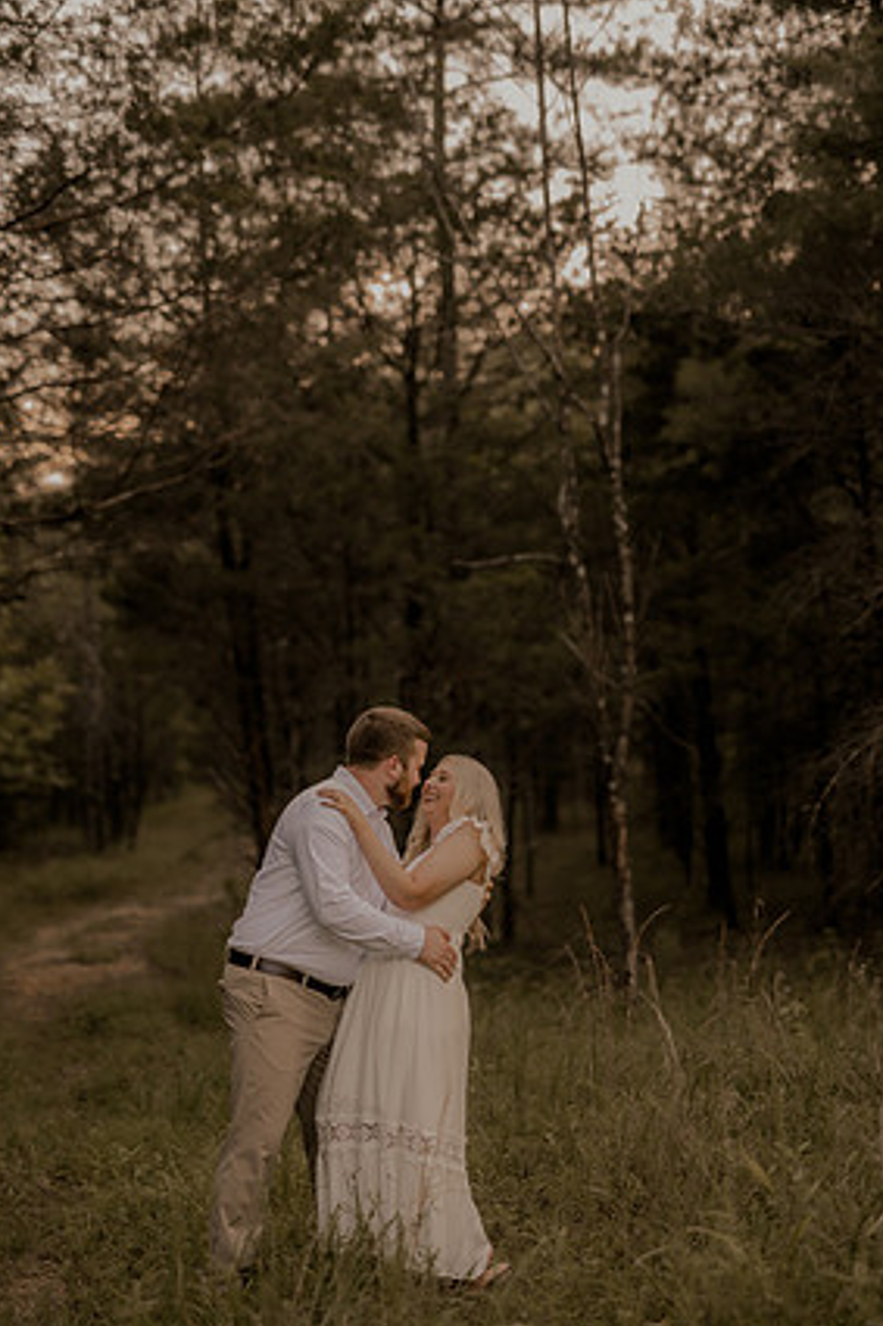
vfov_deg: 37.5
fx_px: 1951
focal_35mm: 53
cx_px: 431
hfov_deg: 25.5
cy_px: 699
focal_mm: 50
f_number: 2.2
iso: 200
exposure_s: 1/250
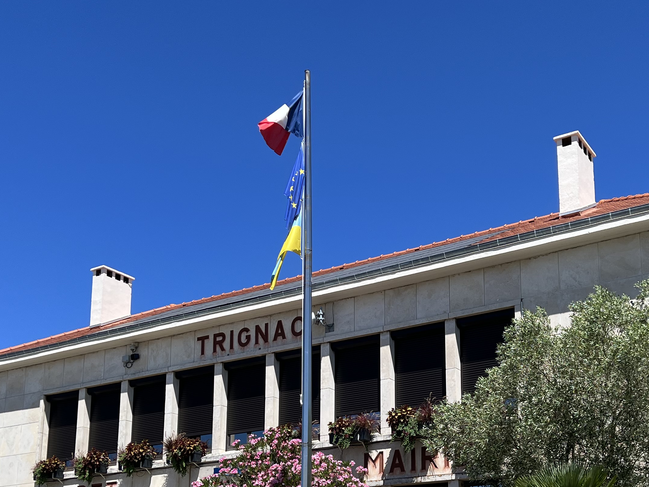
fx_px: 919
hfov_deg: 38.9
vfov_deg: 28.6
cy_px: 428
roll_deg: -0.5
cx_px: 358
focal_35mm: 49
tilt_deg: +10.9
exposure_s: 1/4274
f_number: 1.5
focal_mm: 5.7
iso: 50
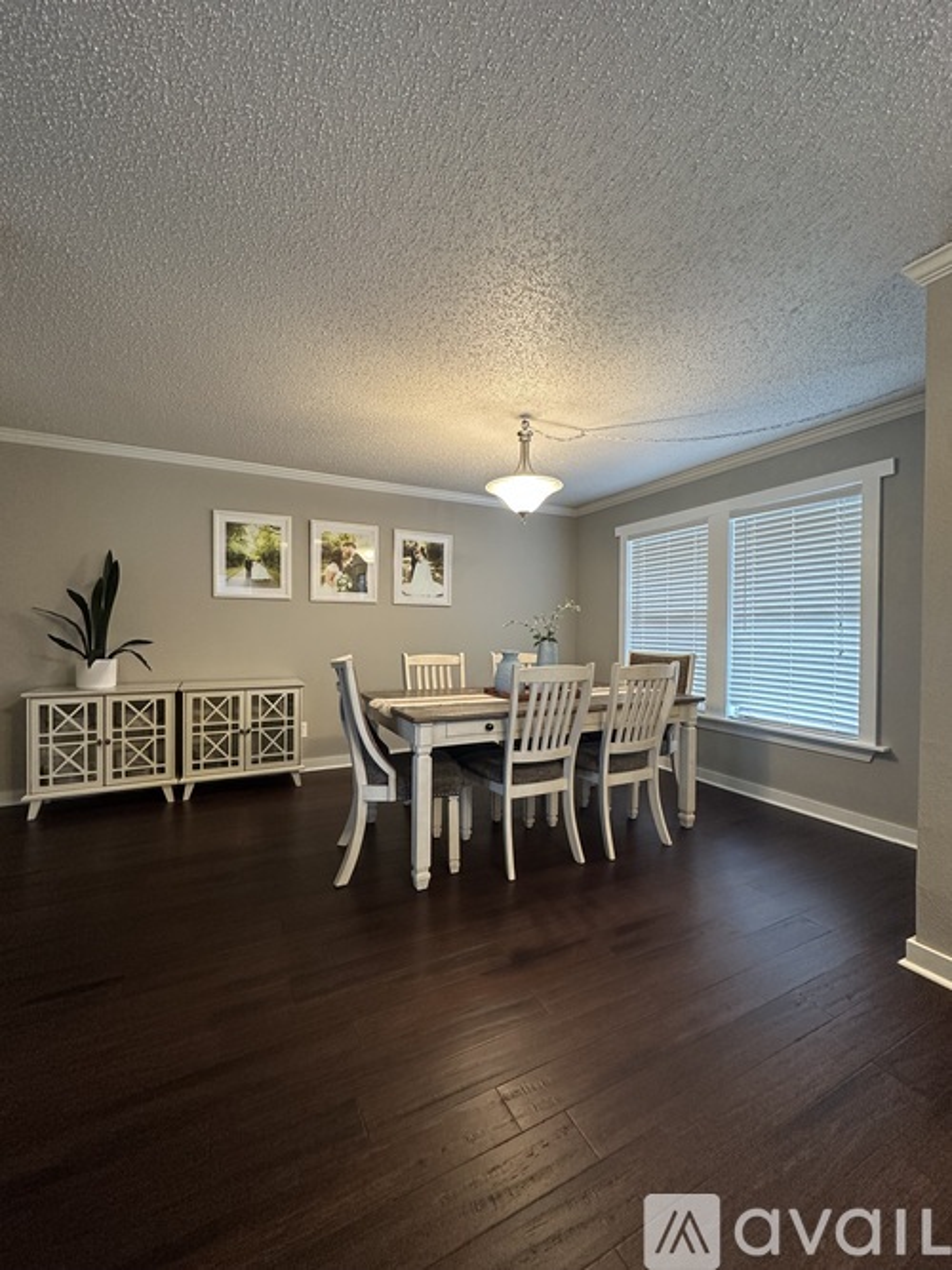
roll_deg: -0.9
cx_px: 476
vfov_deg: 102.1
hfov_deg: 85.7
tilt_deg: +0.0
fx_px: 514
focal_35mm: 14
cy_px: 635
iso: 250
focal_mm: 2.22
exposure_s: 1/60
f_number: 2.2
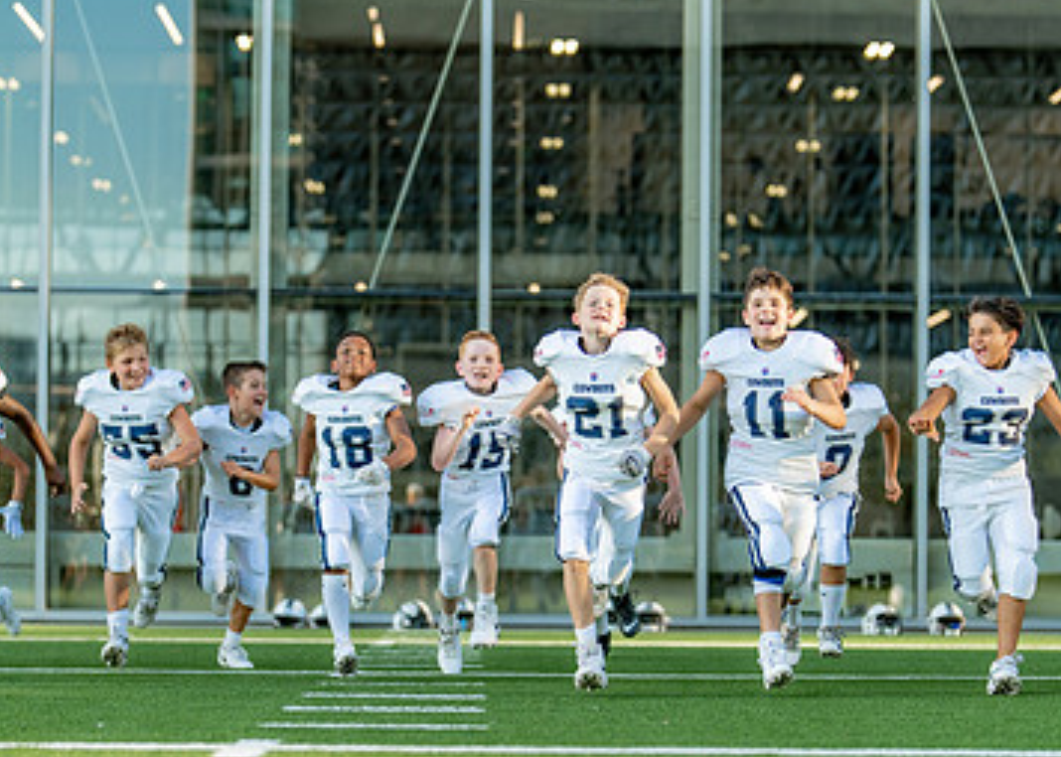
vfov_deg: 16.2
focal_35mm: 88
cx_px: 491
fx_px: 2651
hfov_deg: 22.6
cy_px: 571
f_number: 1.2
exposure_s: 1/2000
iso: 125
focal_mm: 50
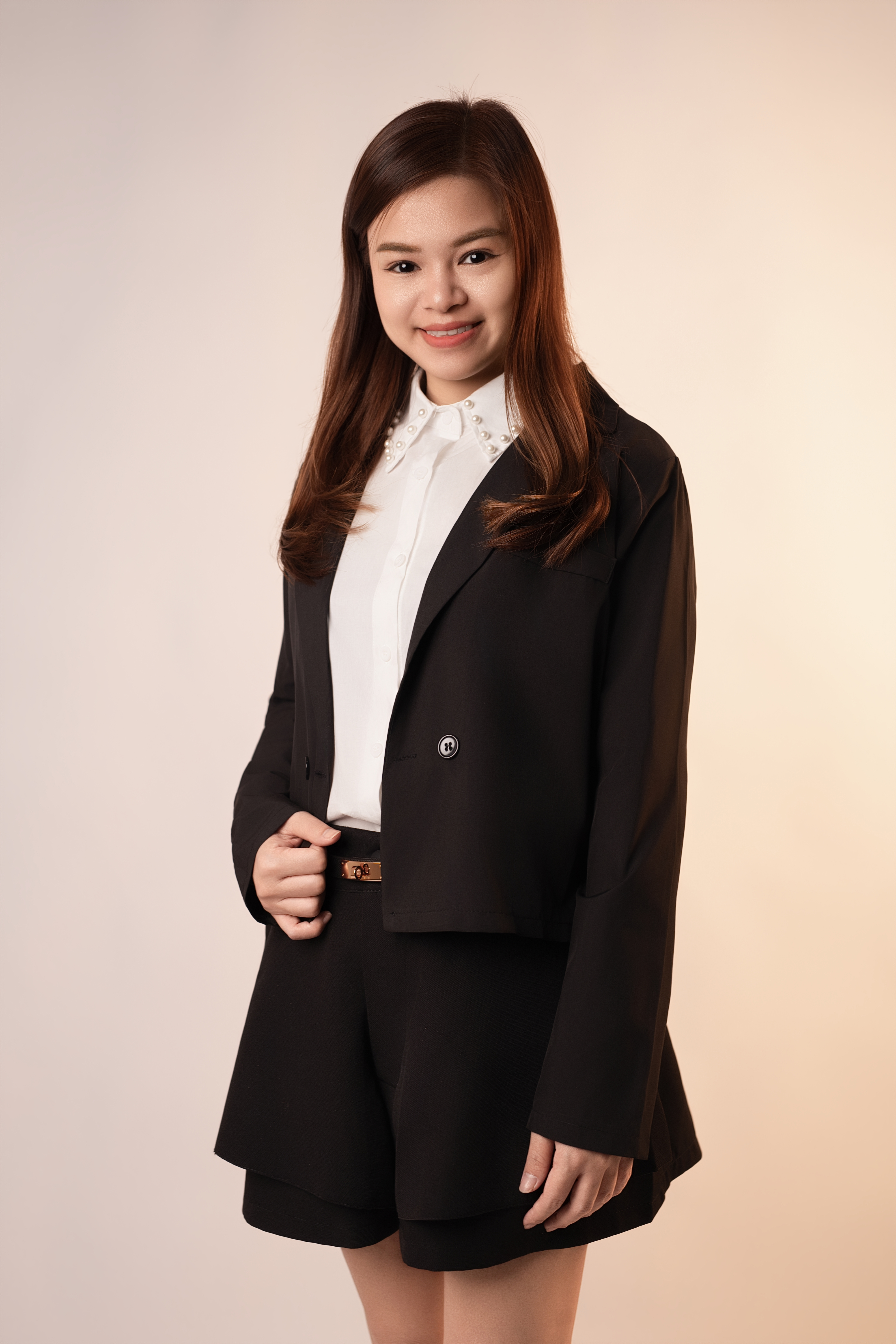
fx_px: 1867
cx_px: 448
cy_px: 672
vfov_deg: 39.6
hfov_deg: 27.0
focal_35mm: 50
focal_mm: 50
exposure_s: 1/160
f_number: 3.5
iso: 250
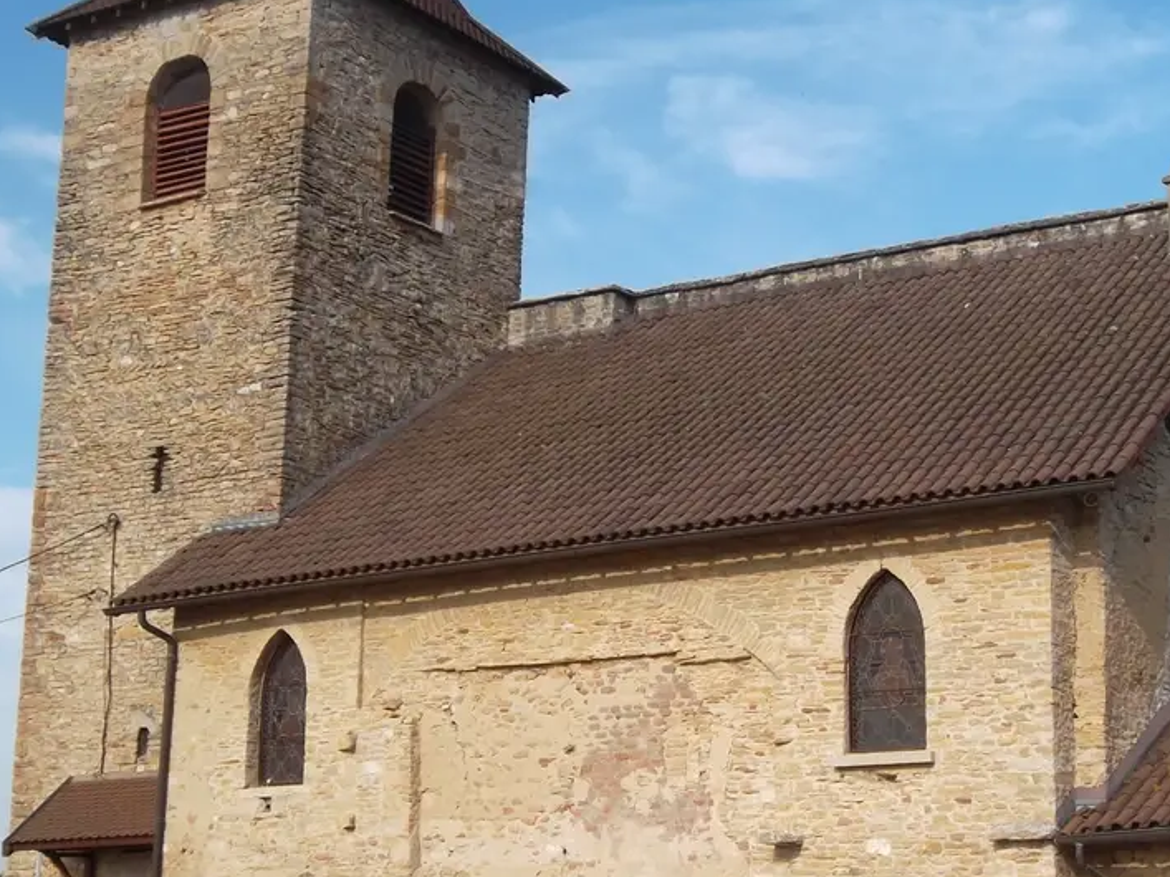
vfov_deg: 21.9
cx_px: 846
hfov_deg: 28.6
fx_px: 2264
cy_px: 513
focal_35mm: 67
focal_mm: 6.6
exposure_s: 1/350
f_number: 4
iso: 80
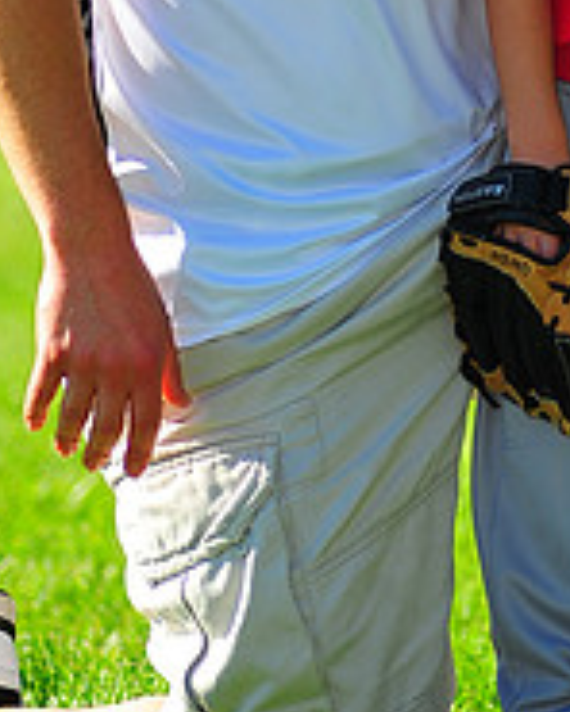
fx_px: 11155
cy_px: -192
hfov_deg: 2.9
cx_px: 443
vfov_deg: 3.6
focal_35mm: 529
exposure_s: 1/1000
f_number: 4
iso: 200
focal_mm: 180
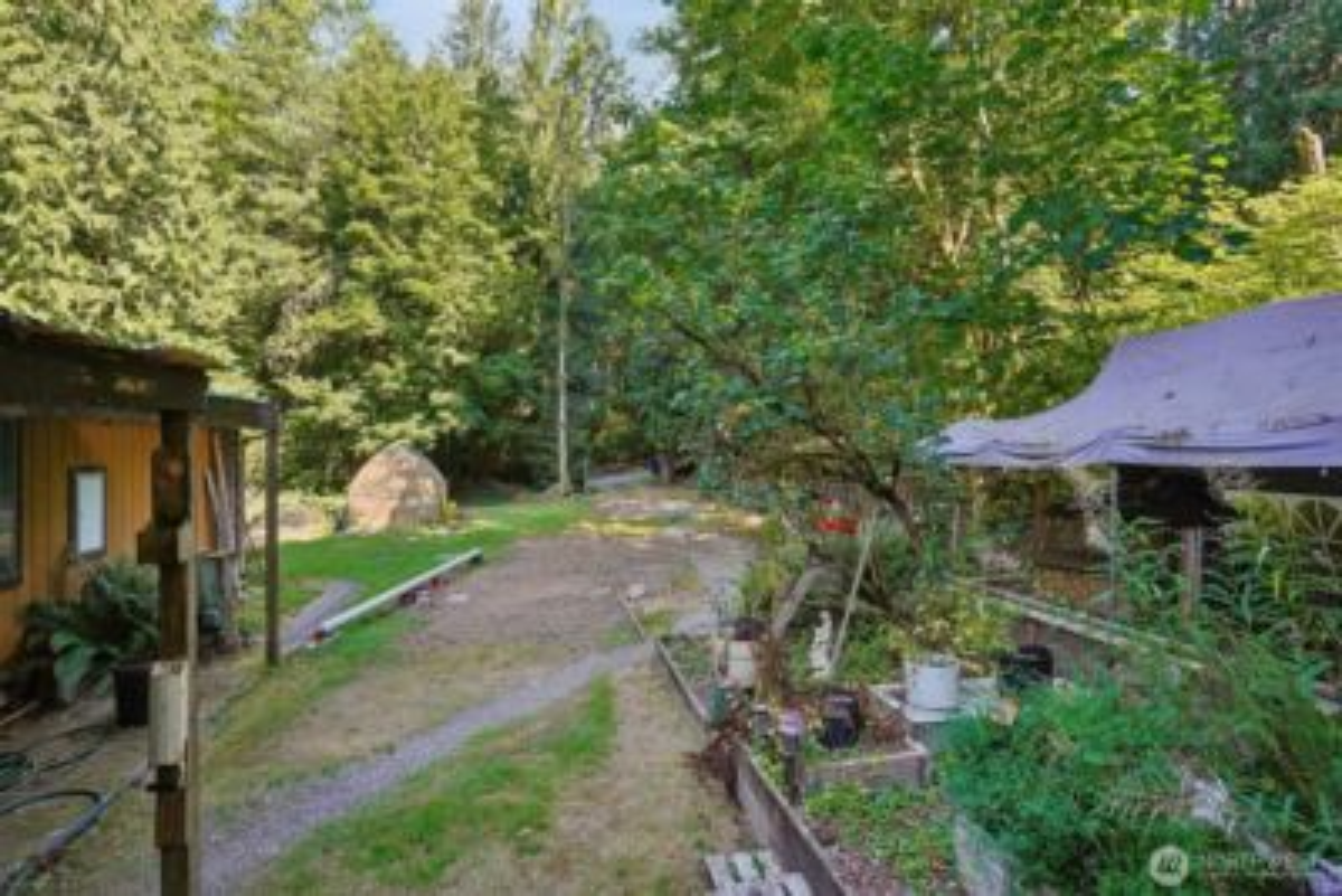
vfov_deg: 70.5
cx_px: 671
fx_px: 634
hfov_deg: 93.3
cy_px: 448
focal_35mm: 17
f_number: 8
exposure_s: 1/45
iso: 400
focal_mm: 17
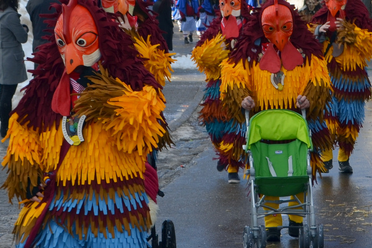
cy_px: 58
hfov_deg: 15.0
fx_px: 1396
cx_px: 354
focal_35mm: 135
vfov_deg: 10.2
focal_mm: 40
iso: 100
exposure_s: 1/200
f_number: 9
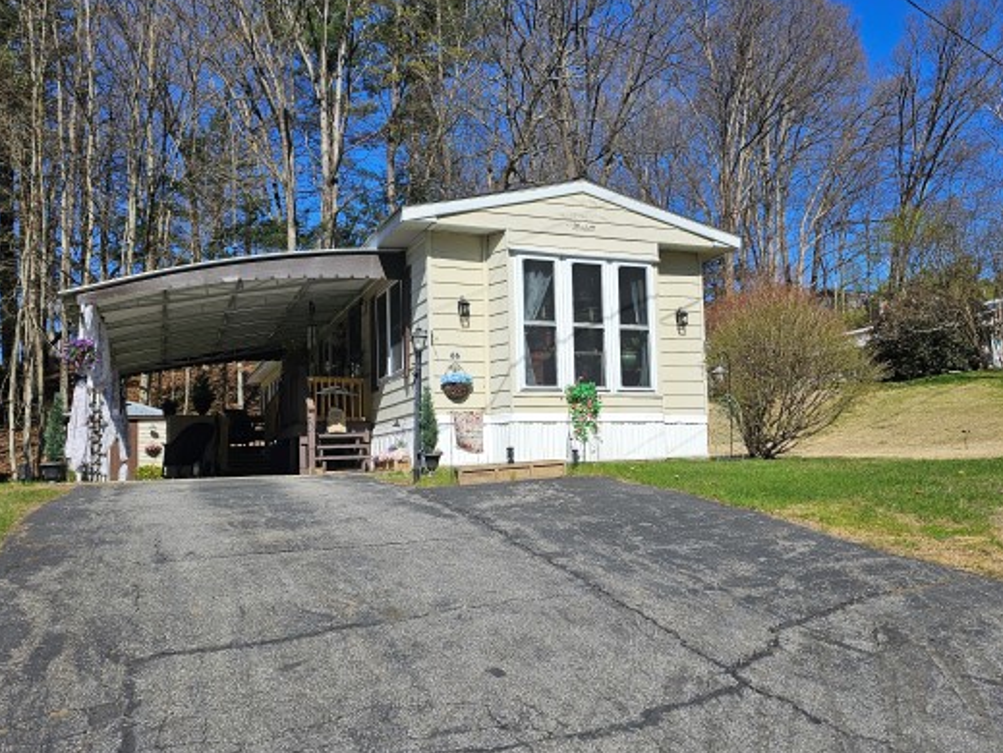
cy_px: 383
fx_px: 899
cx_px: 560
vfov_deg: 45.5
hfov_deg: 58.2
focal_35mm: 31
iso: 16
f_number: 1.7
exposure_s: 1/1372
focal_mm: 6.3
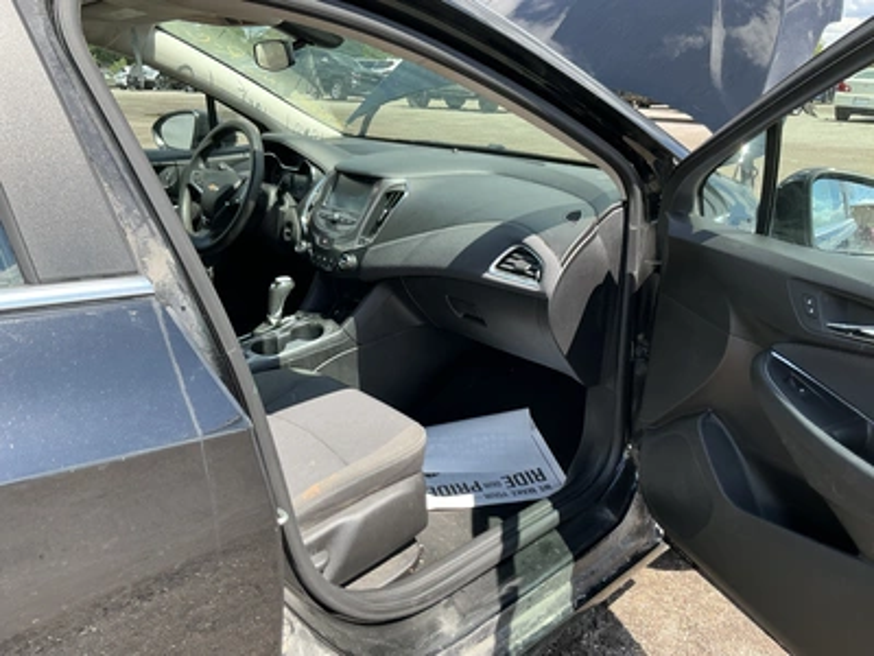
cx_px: 437
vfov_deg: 49.7
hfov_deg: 63.4
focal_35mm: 28
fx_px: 707
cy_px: 328
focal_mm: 3
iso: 25
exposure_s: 1/342
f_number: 1.8
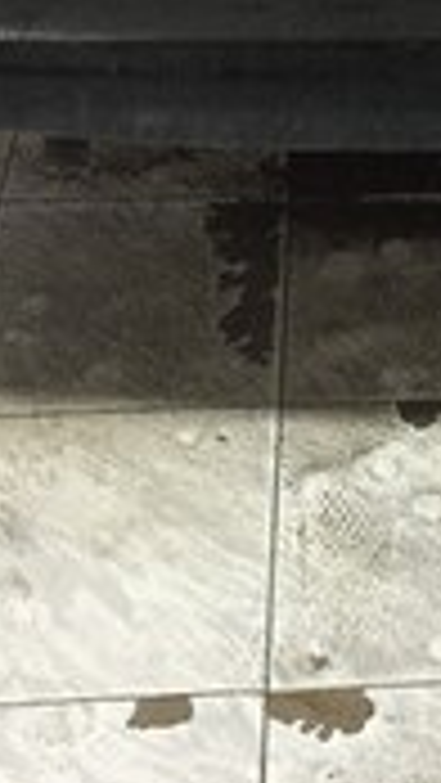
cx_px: 522
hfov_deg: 13.1
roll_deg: -2.3
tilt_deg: -26.1
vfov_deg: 21.7
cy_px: -194
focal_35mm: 90
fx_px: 1869
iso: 400
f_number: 2.2
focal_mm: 4.15
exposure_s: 1/17
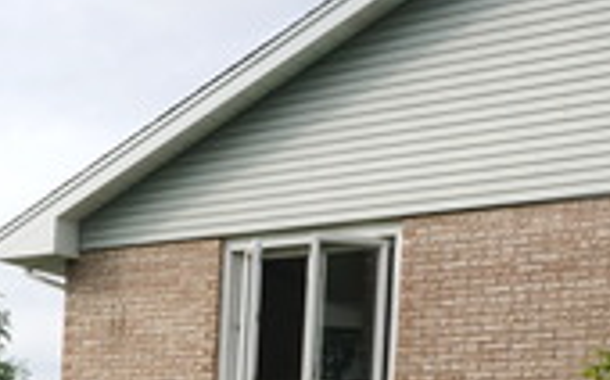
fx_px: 1528
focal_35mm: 92
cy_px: 572
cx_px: -355
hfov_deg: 19.2
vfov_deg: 13.4
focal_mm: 16
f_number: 14
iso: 100
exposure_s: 1/80
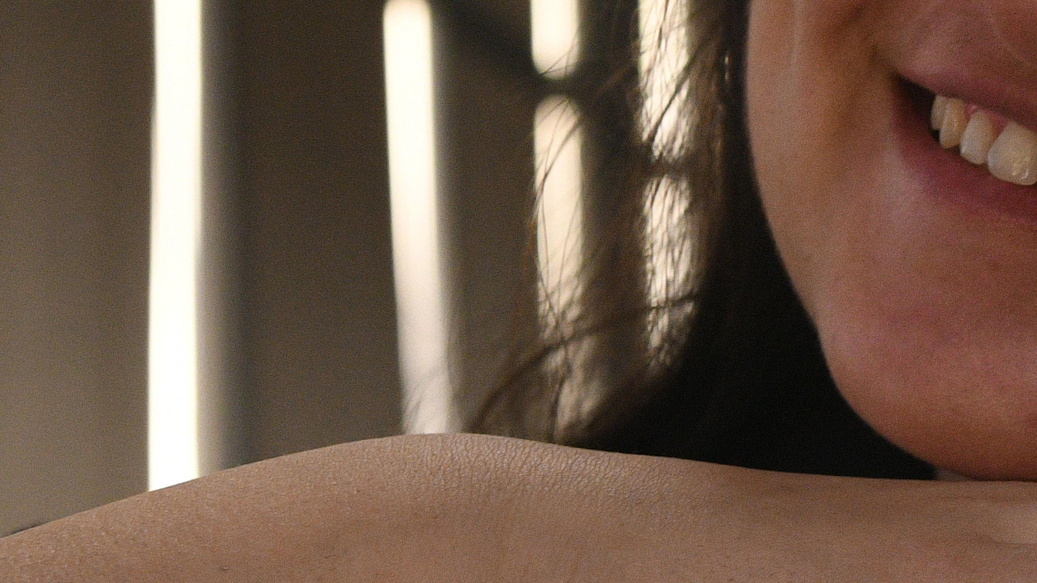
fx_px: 4812
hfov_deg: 12.1
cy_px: 210
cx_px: 1157
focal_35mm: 175
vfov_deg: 6.9
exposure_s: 1/30
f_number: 4
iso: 1250
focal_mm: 38
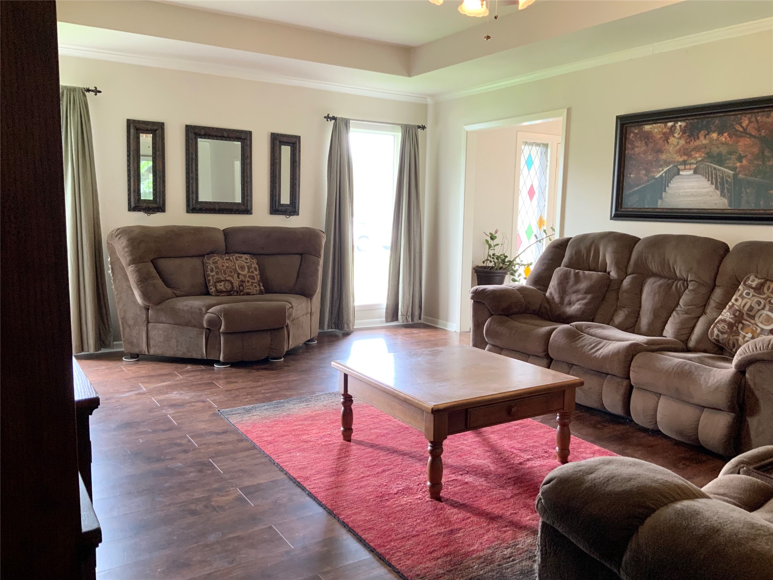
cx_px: 386
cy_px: 290
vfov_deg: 48.2
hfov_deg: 61.7
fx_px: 648
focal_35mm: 29
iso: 125
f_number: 1.8
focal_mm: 3
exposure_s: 1/60
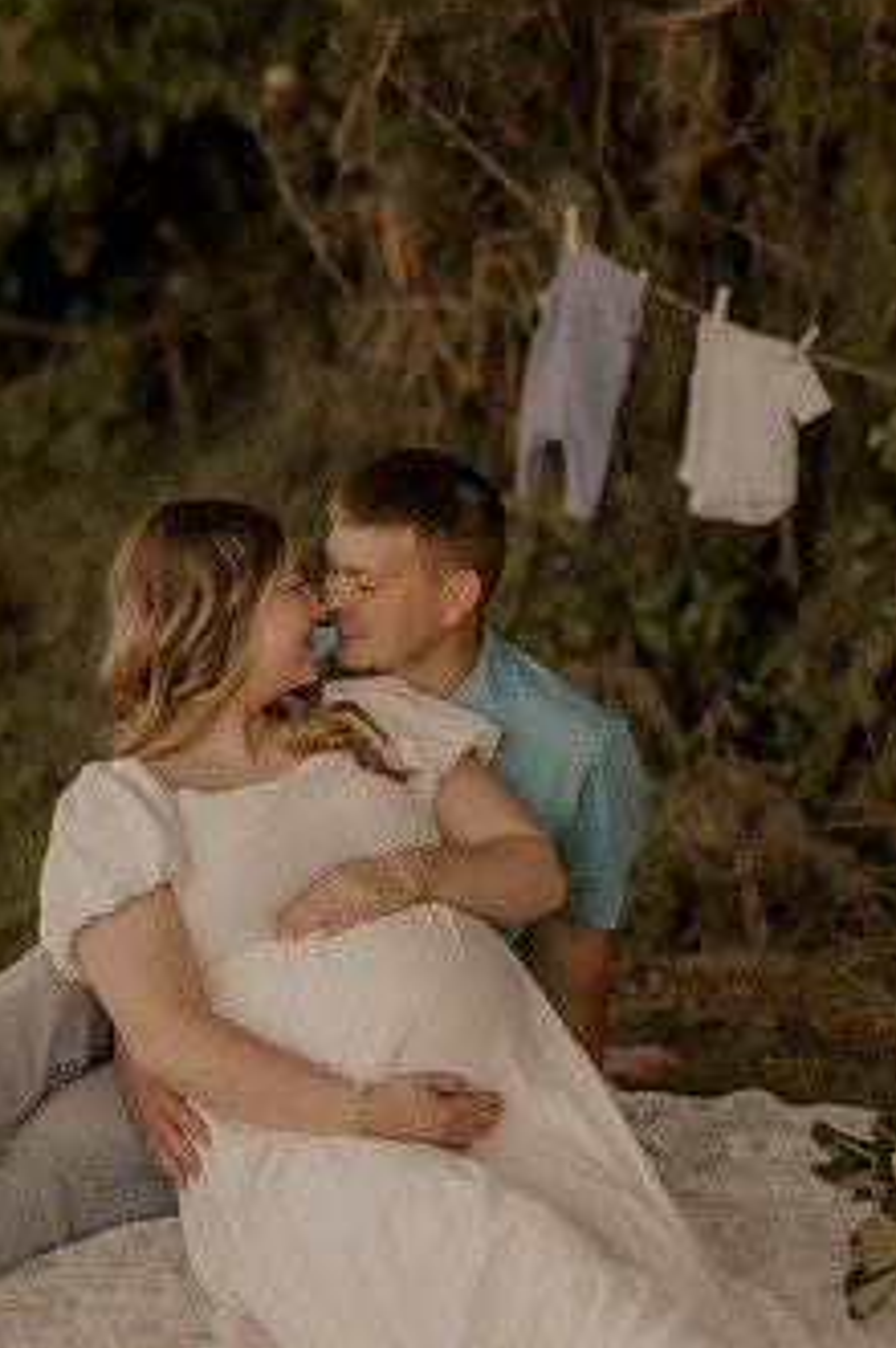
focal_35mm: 68
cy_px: 672
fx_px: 2544
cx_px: 397
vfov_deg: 29.7
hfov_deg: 20.0
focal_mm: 50
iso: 200
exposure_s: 1/1000
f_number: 1.4
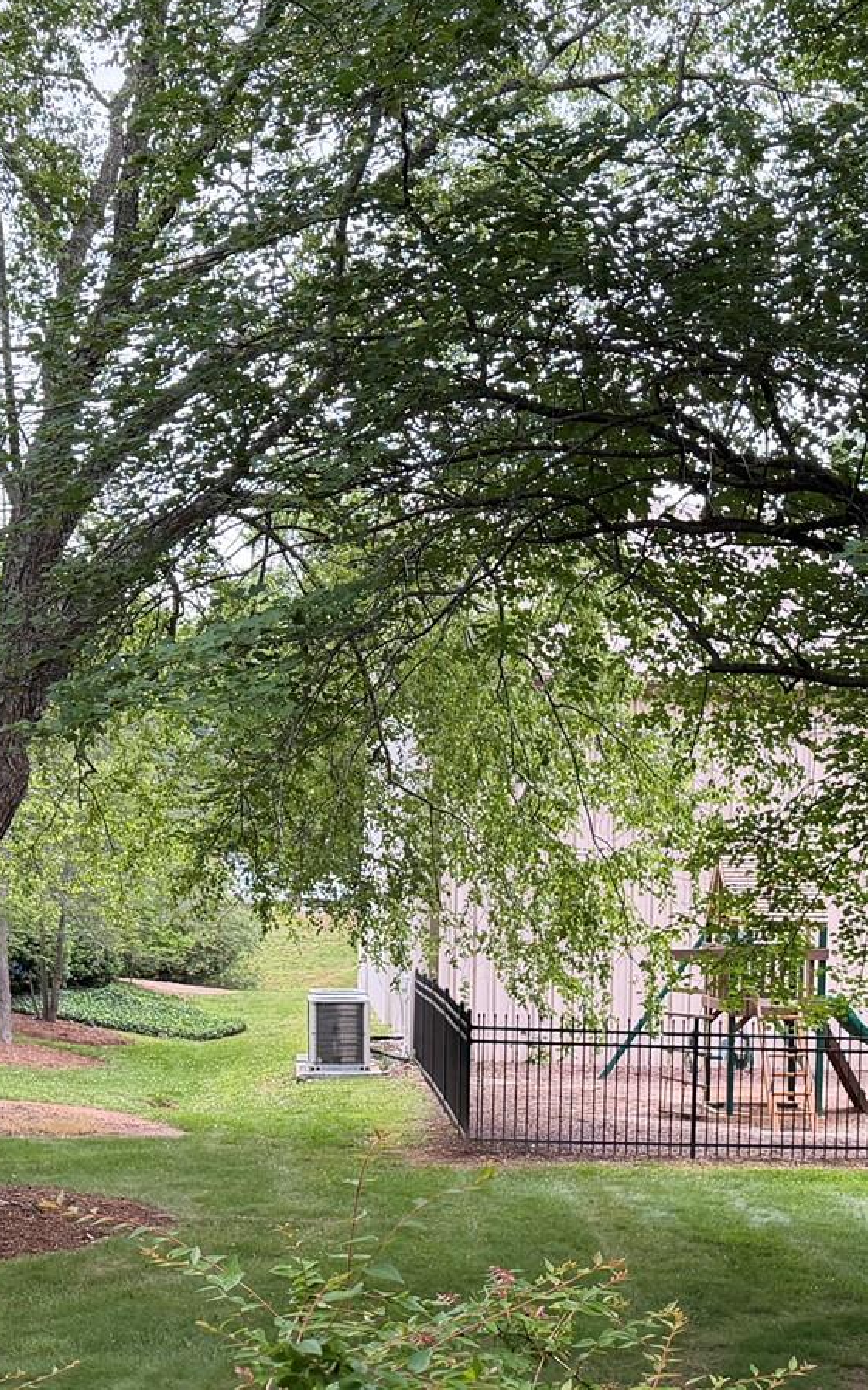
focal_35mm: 58
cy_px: 1045
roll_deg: -1.2
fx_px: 2196
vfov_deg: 34.4
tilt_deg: -3.8
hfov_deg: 22.2
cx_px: 650
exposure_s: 1/217
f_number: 1.78
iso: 160
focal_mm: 6.76
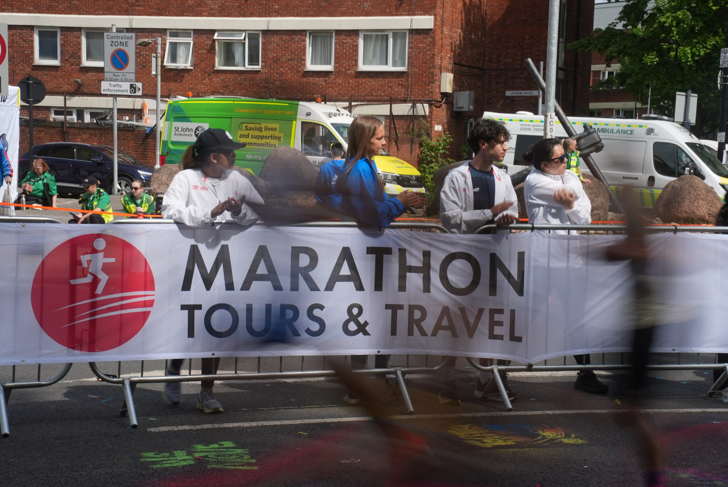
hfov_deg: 27.0
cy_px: 244
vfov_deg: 18.2
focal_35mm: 75
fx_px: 1517
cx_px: 364
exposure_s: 1/10
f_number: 22
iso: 500
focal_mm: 75
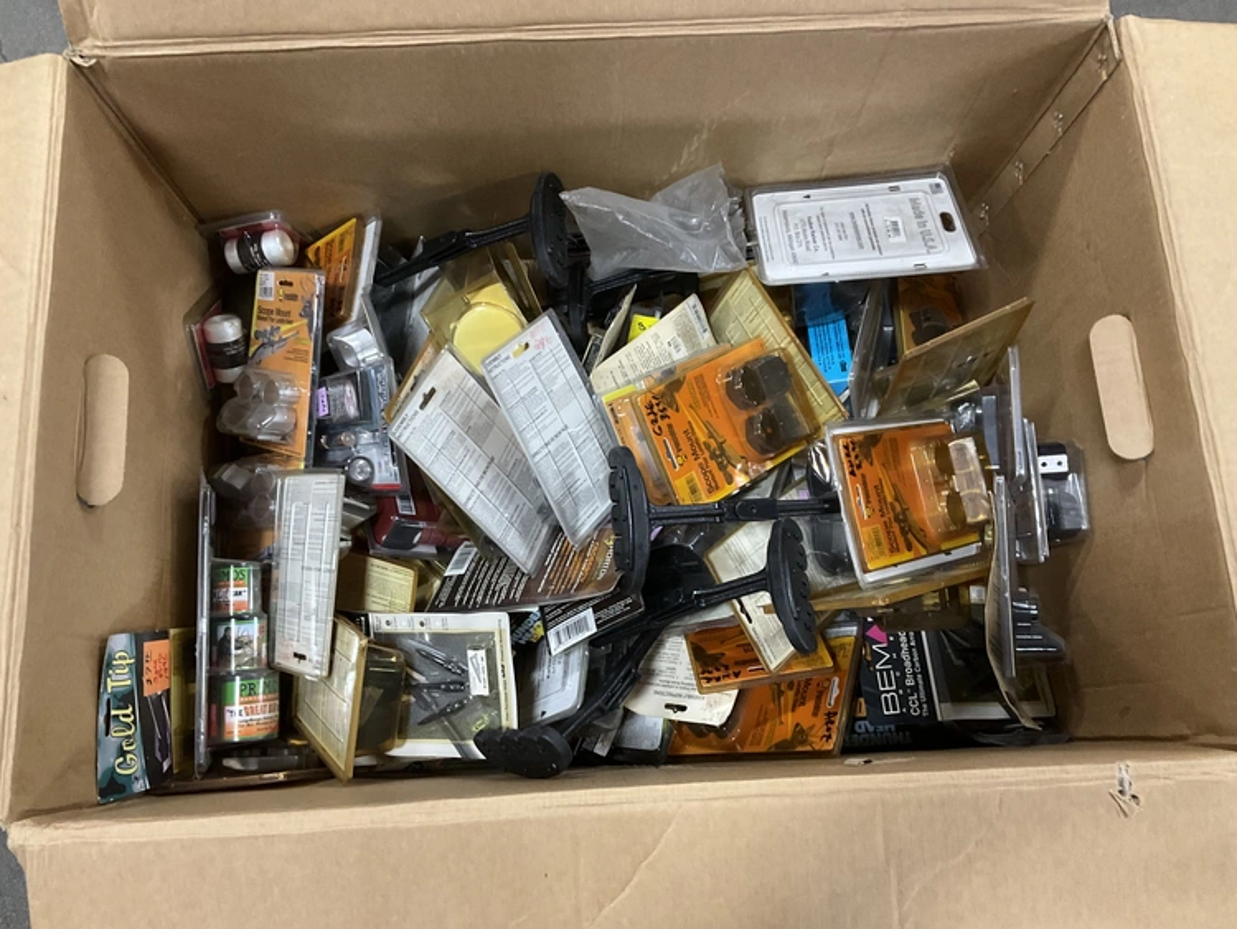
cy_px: 464
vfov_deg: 48.3
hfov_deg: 61.6
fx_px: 1037
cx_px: 618
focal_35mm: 29
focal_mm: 3
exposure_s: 1/40
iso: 250
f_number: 1.8
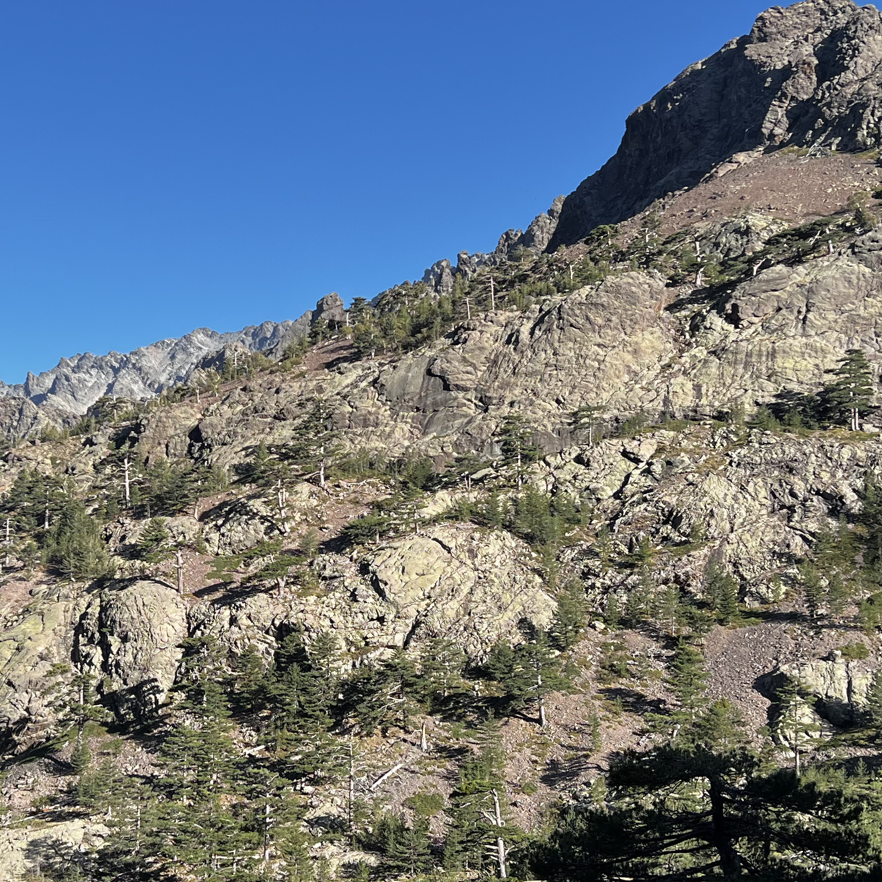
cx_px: 261
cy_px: 523
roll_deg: -2.1
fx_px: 1557
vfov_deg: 31.6
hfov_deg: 31.3
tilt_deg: +7.2
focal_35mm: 54
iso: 50
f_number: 1.5
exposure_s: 1/2457
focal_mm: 5.7
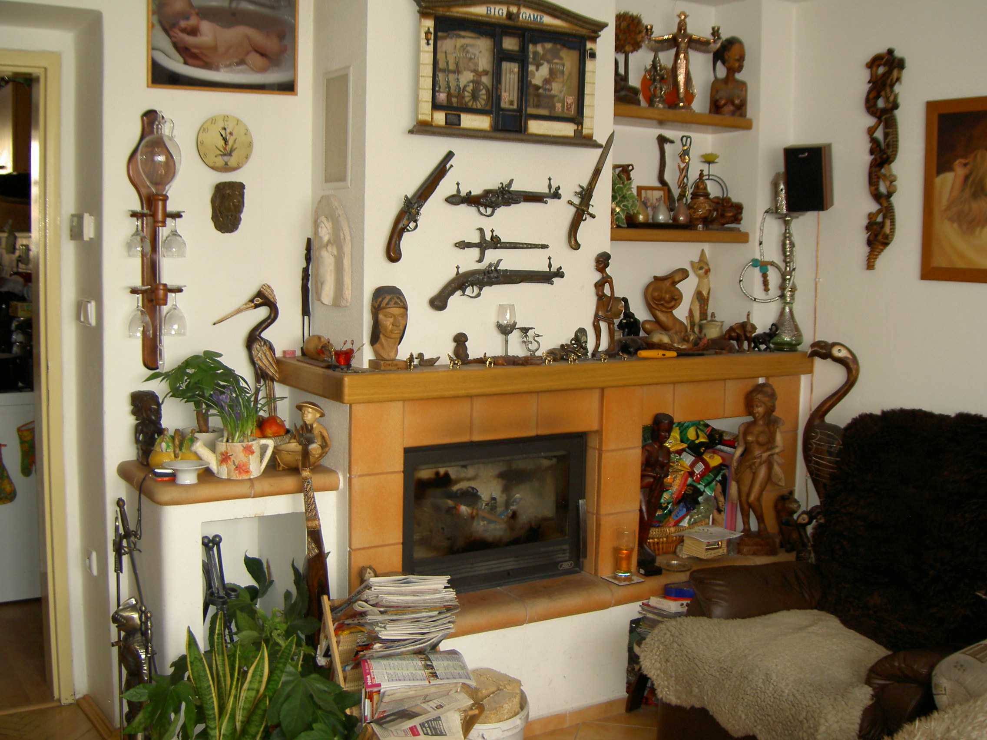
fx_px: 1112
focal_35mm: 39
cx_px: 494
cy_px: 370
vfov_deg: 36.8
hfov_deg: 47.9
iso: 100
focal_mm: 8
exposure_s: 1/60
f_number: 2.8
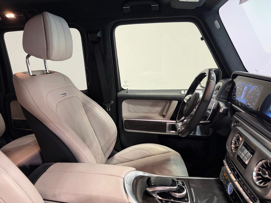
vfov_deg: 56.8
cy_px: 102
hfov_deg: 71.6
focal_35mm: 24
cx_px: 136
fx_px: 188
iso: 160
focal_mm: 6.76
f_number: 1.78
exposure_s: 1/102
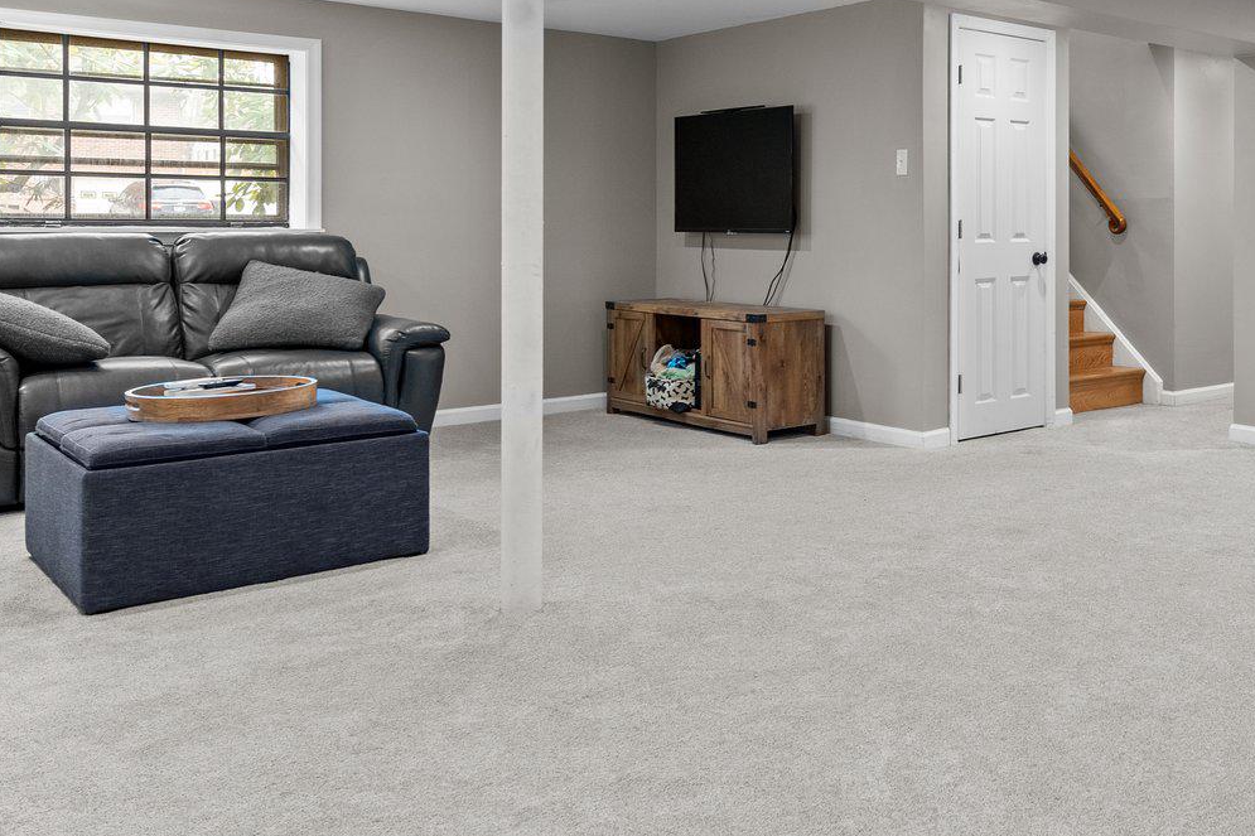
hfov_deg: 50.0
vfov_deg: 37.6
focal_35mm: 35
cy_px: 303
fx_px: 1220
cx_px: 1066
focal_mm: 17
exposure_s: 1/2
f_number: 8
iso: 500
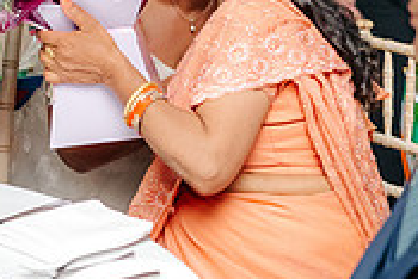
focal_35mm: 132
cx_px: 234
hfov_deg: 15.5
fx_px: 1534
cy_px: -56
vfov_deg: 10.2
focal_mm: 35
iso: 800
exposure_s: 1/200
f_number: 1.6
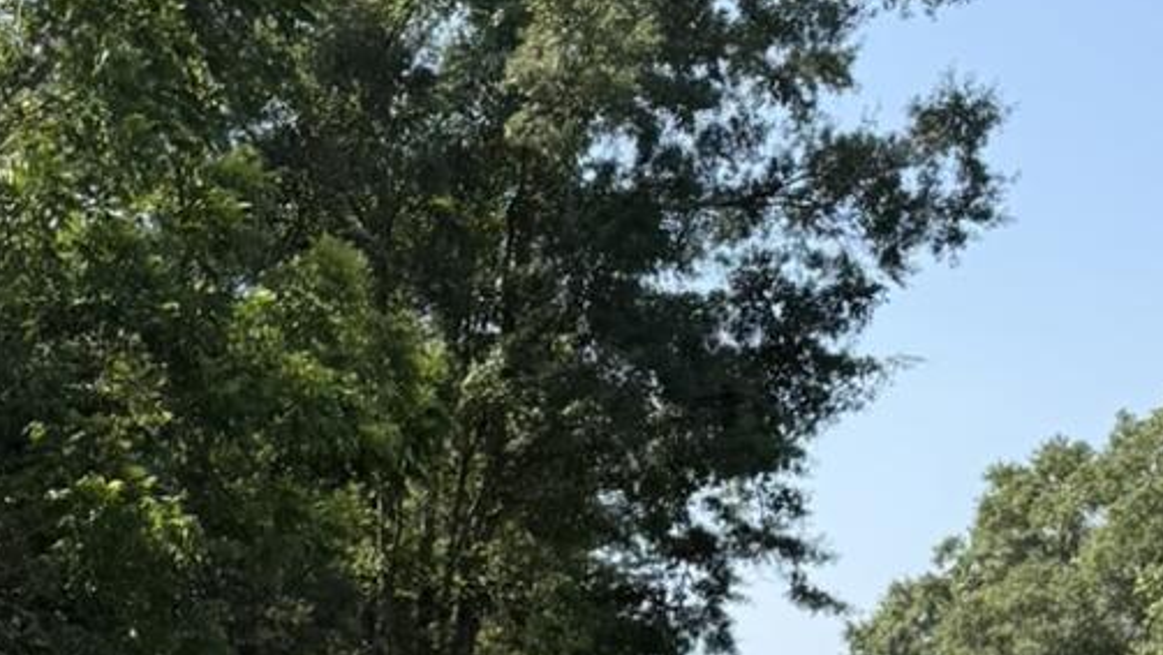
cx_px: -92
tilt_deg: -7.7
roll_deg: -1.2
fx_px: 3207
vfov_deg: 10.6
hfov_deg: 19.7
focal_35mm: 104
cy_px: 1361
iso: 80
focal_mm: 6.76
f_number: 1.78
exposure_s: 1/2110
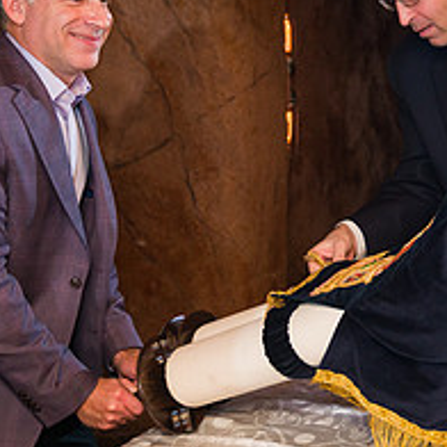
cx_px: 457
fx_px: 1140
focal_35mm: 78
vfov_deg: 22.1
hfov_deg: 21.3
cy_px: 145
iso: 1250
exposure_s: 1/200
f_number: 4
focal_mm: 29
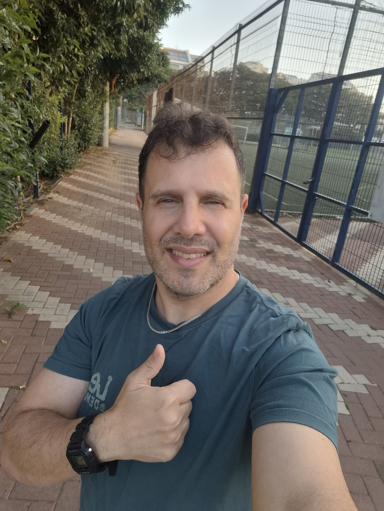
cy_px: 256
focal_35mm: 25
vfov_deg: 69.4
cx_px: 192
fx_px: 370
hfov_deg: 54.9
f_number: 2.2
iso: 100
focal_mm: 3.72
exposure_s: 1/100
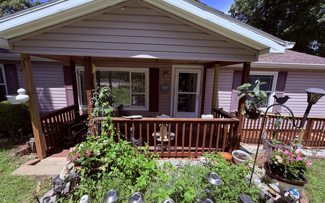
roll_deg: -0.9
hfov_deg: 101.5
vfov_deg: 74.8
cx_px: 162
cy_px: 102
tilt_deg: -9.5
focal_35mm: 15
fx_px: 133
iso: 40
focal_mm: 2.22
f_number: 2.2
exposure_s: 1/709
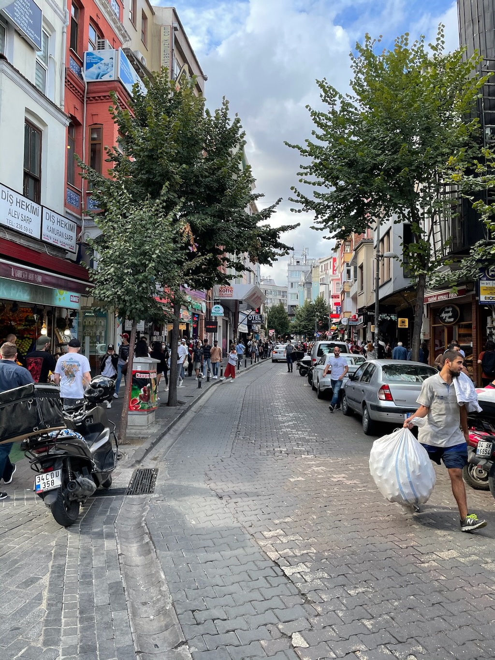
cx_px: 248
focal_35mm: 26
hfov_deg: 53.0
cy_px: 330
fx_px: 496
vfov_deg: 67.3
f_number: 1.6
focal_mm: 4.2
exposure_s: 1/575
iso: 32
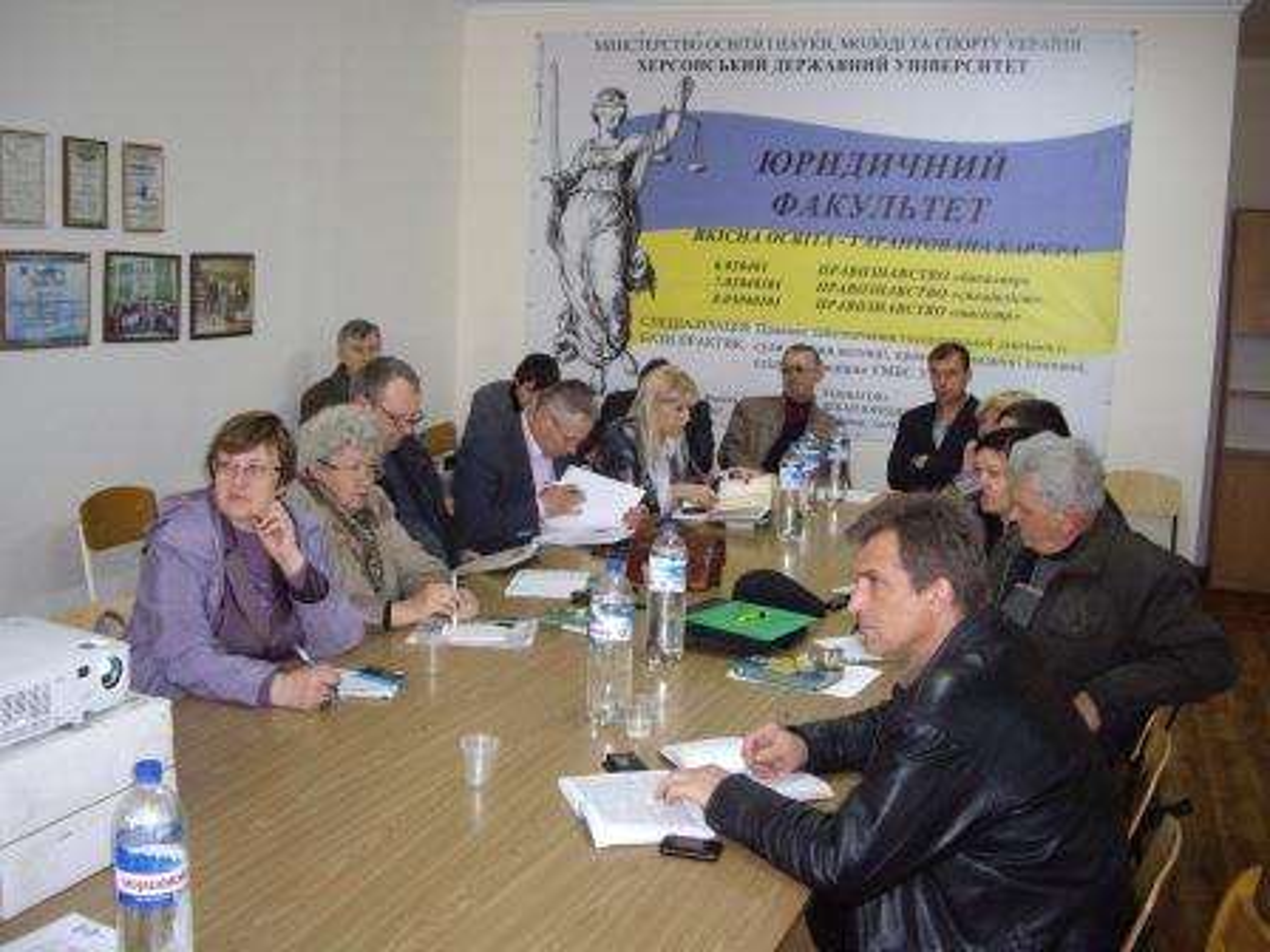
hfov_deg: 49.0
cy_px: 476
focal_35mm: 38
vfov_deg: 37.7
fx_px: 1394
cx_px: 635
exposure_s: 1/40
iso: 400
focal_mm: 7.9
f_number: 2.8
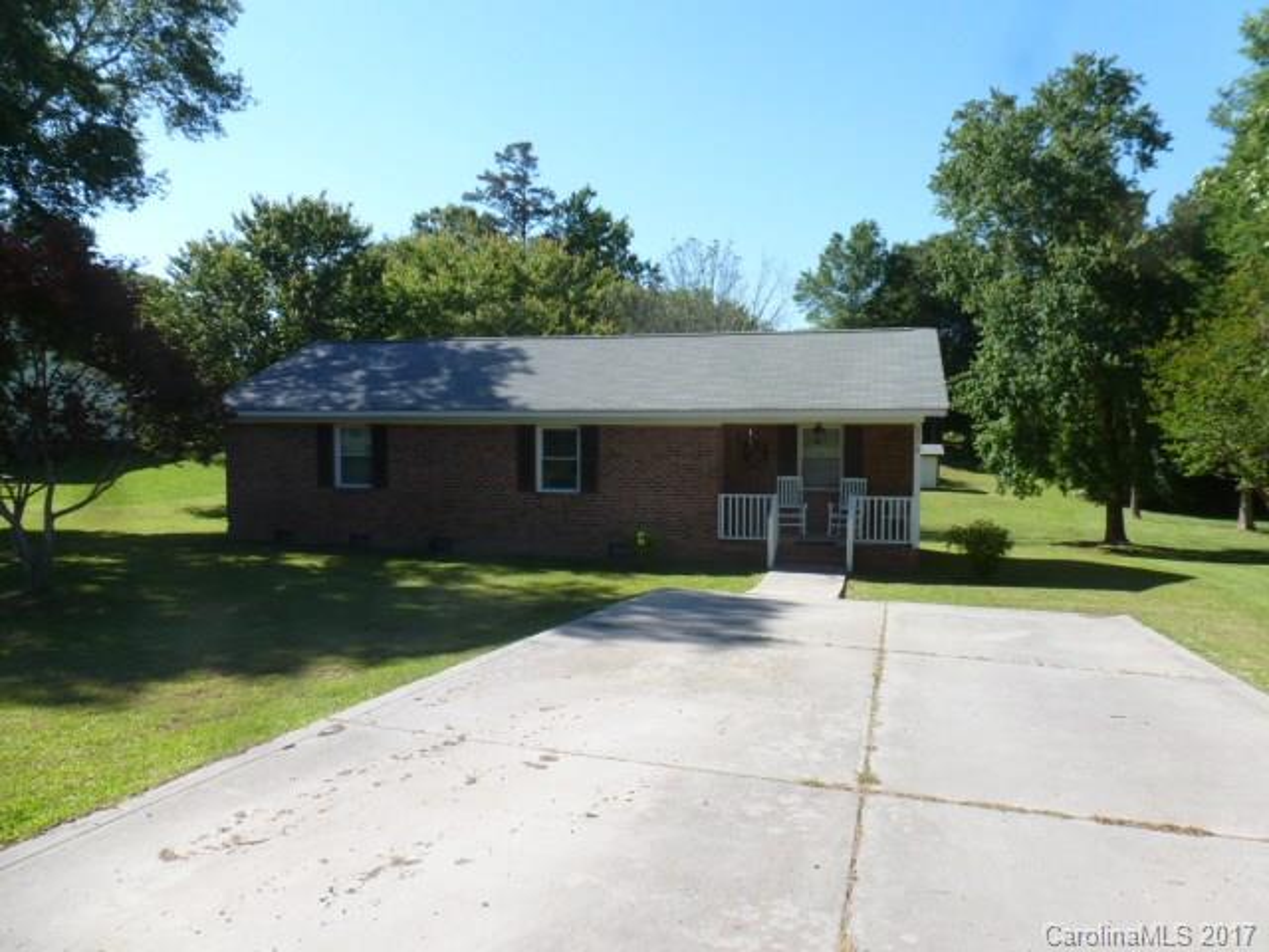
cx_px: 634
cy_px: 476
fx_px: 880
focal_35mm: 24
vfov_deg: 56.8
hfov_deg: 71.6
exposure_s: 1/320
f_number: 4
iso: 100
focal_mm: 4.3
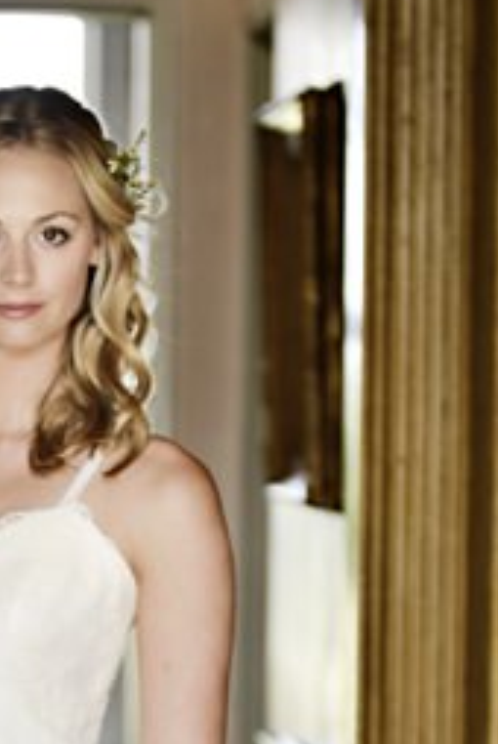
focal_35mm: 247
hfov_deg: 5.6
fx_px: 5111
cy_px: 940
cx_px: -111
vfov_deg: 8.2
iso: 250
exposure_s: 1/125
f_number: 2.8
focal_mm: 70
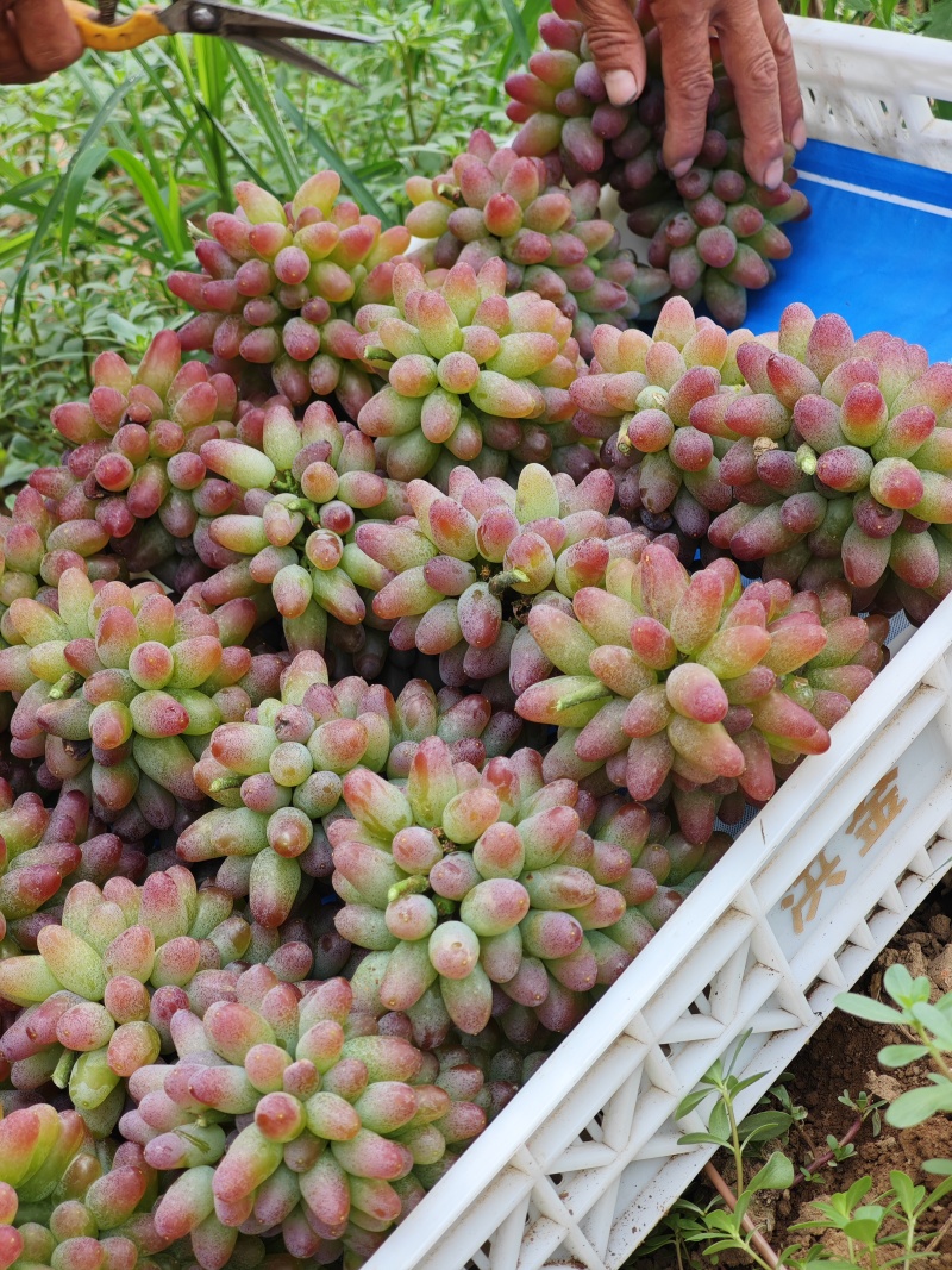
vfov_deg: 26.0
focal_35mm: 75
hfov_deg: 19.6
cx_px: 476
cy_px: 635
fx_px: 2751
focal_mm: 12.28
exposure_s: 1/100
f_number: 1.8
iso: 125
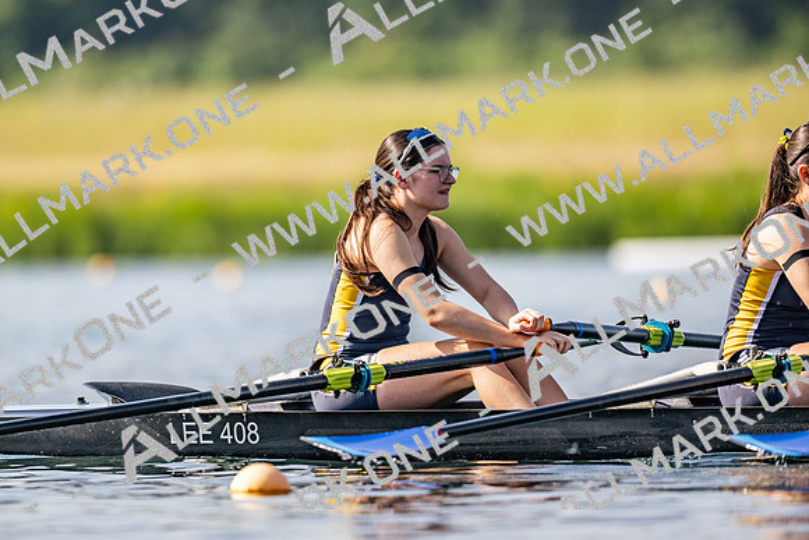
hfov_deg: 3.4
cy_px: 270
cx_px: 404
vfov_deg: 2.3
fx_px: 13486
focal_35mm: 600
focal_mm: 600
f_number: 5
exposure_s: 1/2500
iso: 280
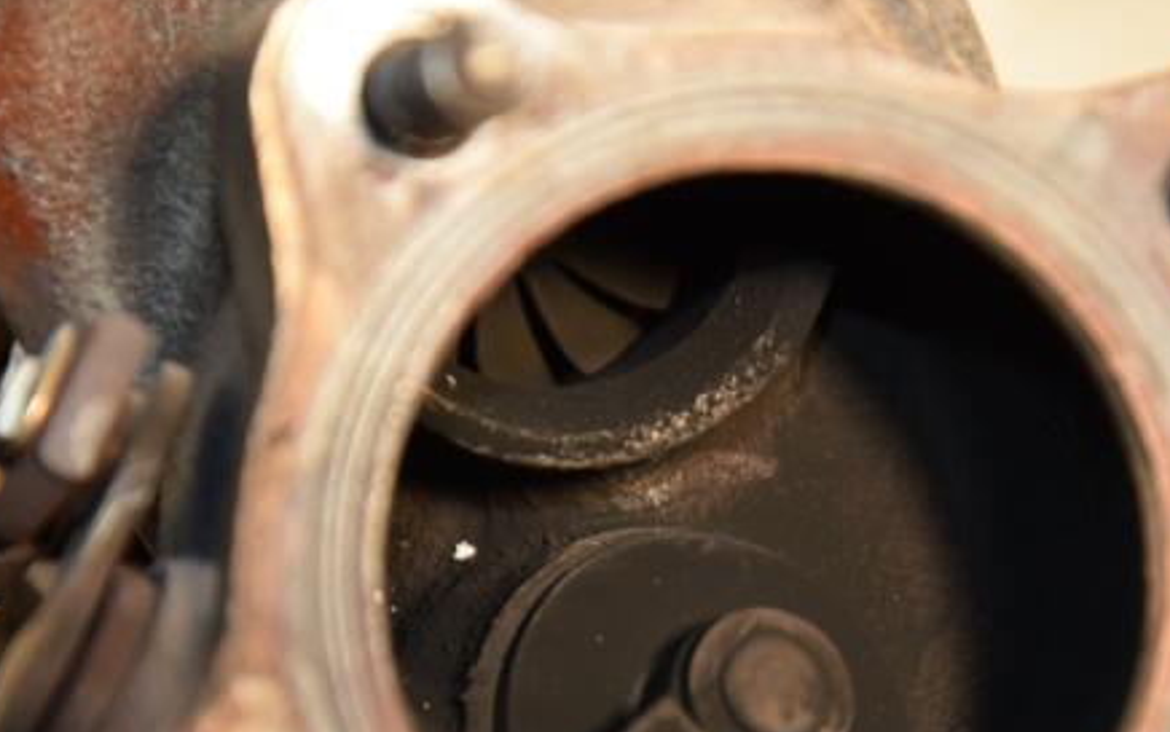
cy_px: 523
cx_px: 682
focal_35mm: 221
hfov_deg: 9.5
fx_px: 7041
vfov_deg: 6.0
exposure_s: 1/80
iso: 800
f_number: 5.6
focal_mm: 105
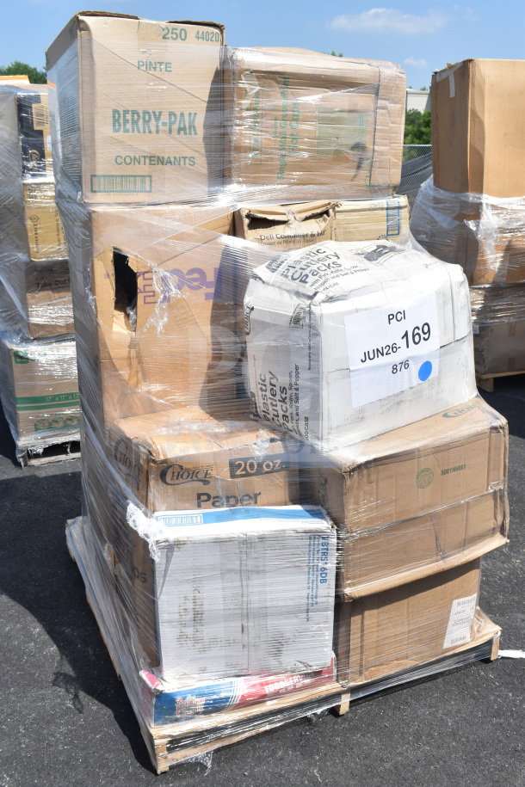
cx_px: 262
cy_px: 394
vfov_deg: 55.1
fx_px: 755
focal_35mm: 34
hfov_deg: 38.4
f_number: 9
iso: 200
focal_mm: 23
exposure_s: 1/320
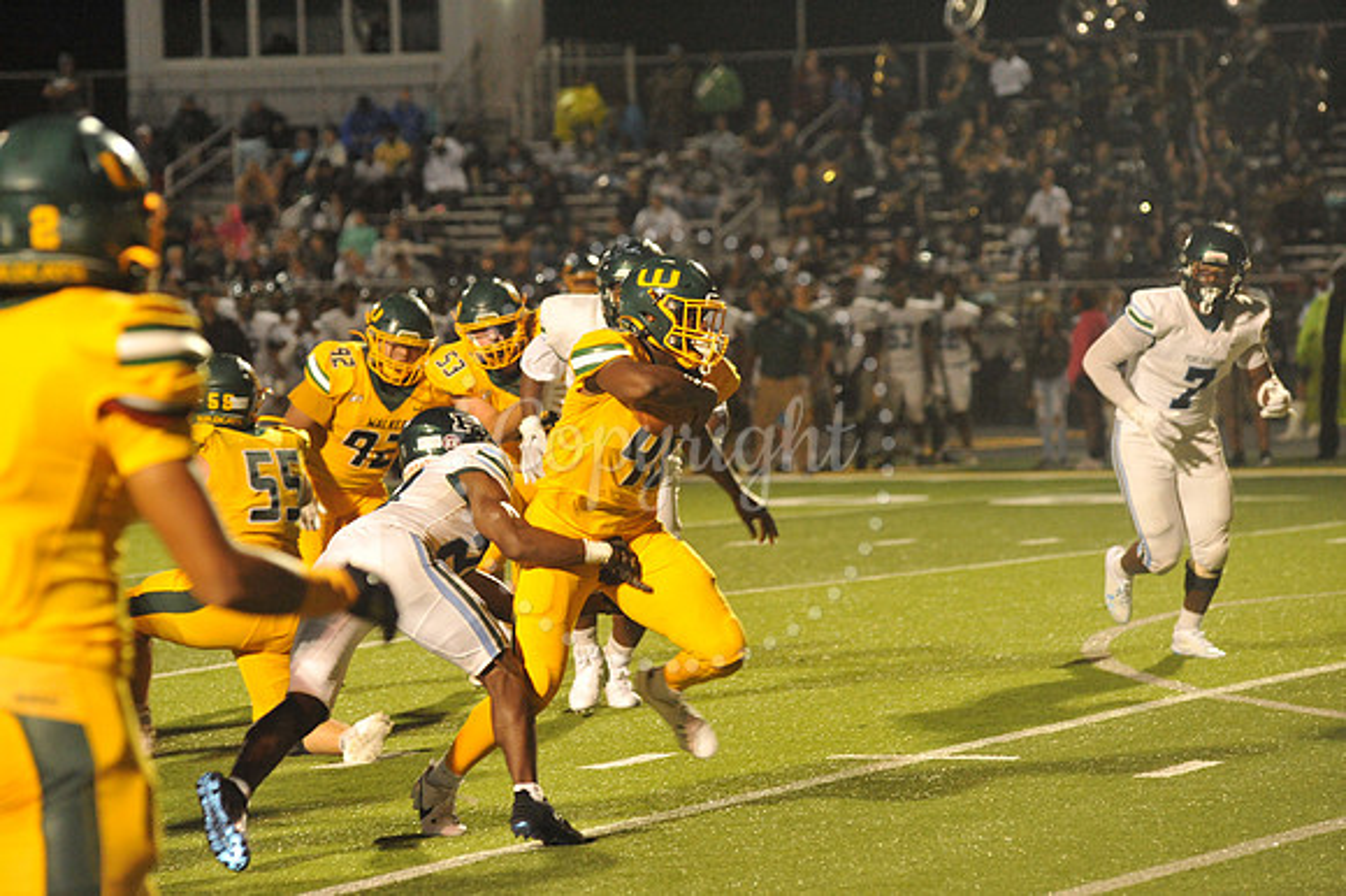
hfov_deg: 12.1
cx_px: 673
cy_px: 448
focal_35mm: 170
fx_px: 6352
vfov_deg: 8.1
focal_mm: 170
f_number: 5
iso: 6400
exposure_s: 1/250
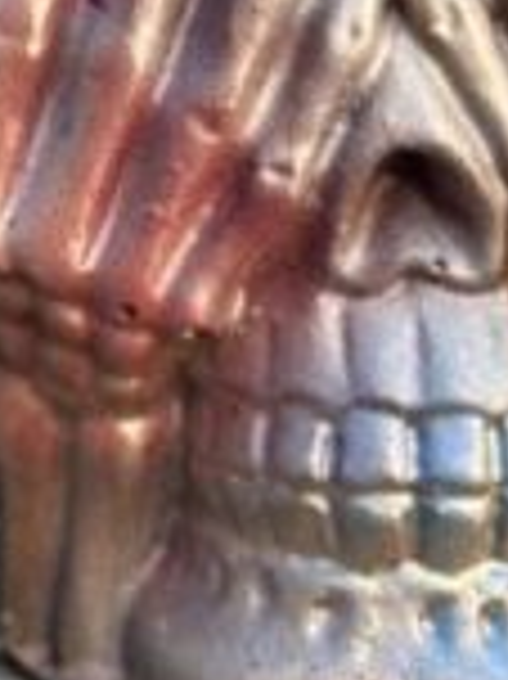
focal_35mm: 326
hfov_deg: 4.4
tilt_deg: -9.9
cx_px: -805
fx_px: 6388
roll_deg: -0.4
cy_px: -671
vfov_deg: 5.9
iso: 80
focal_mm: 6.86
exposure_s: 1/320
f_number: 1.78
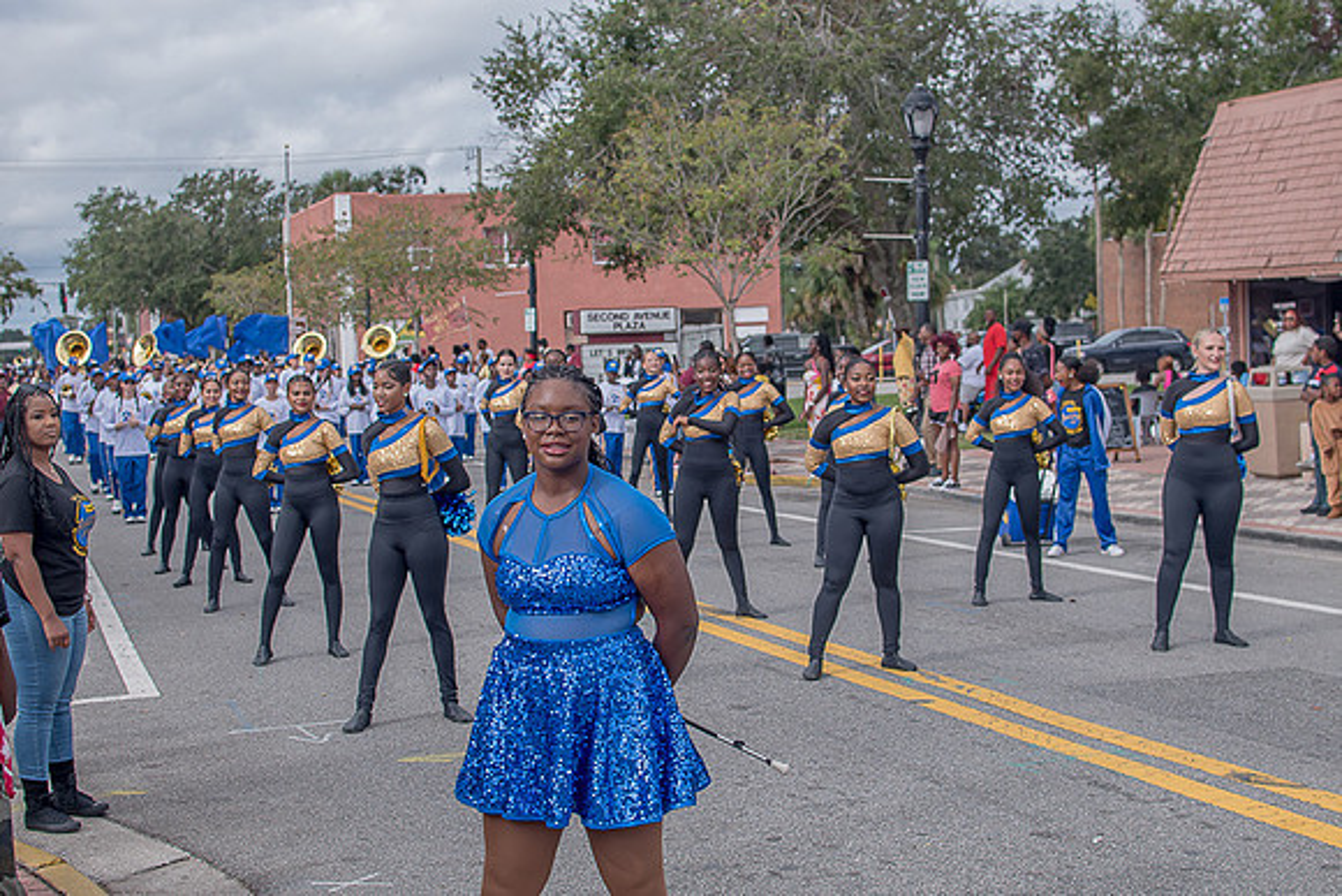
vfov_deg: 26.0
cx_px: 671
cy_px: 448
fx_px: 1939
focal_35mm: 52
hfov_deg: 38.2
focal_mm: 35
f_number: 4
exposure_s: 1/500
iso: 100
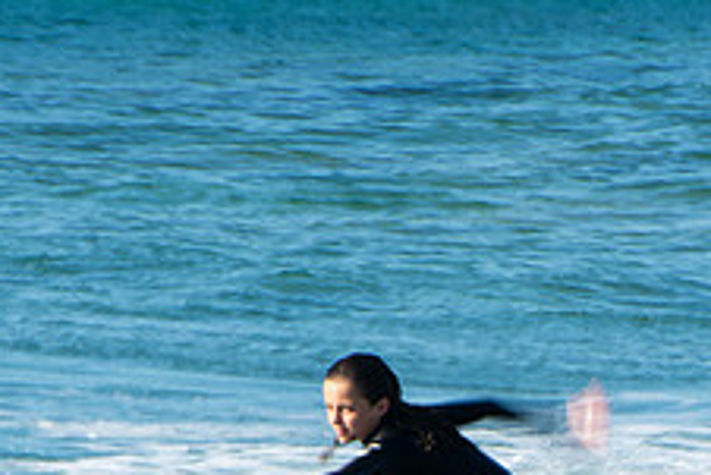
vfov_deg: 0.9
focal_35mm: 1538
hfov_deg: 1.3
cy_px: 584
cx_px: 519
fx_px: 30394
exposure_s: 1/20
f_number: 22
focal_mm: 400
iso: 100
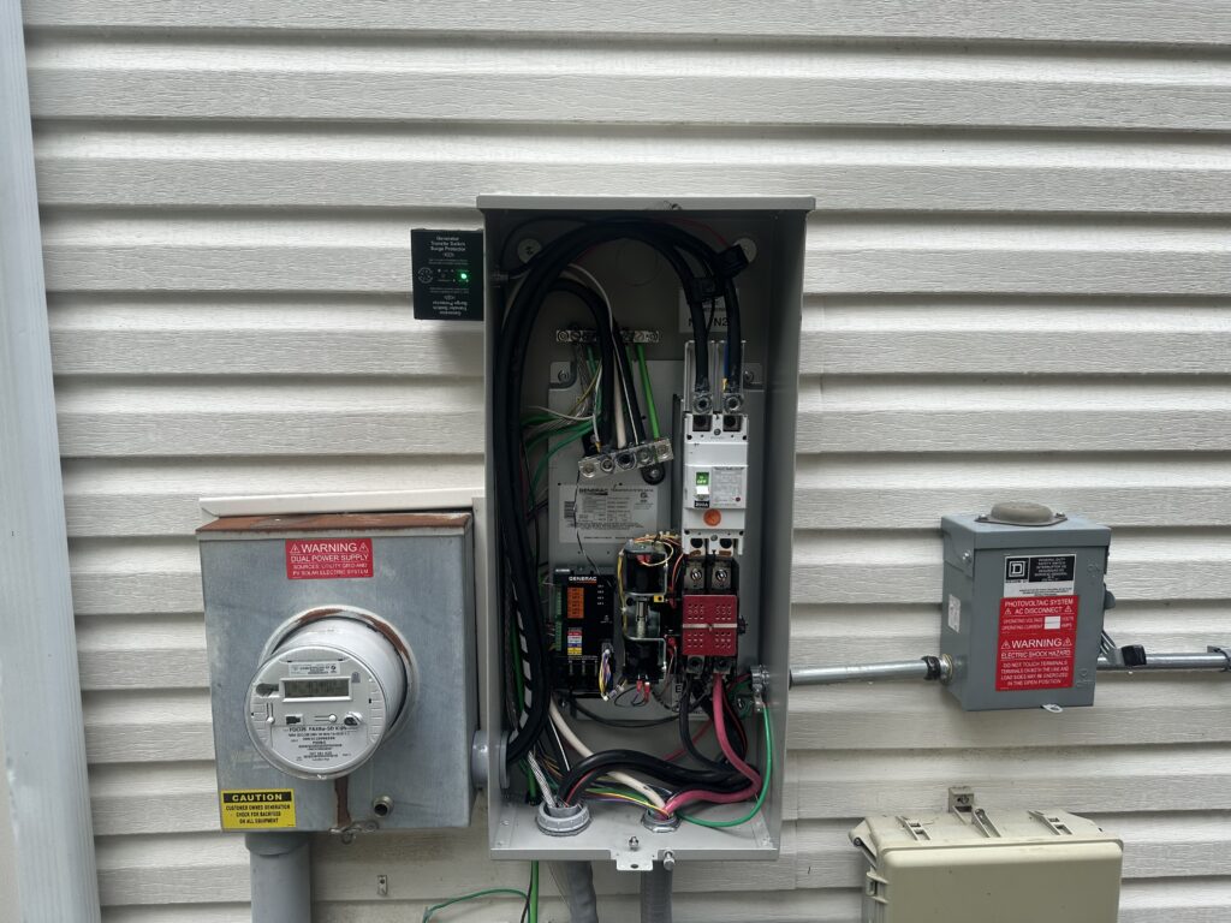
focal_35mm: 24
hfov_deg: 71.6
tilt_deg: -7.1
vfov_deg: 56.8
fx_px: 853
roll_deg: -0.2
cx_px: 616
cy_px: 462
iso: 80
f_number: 1.78
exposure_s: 1/791
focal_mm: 6.86
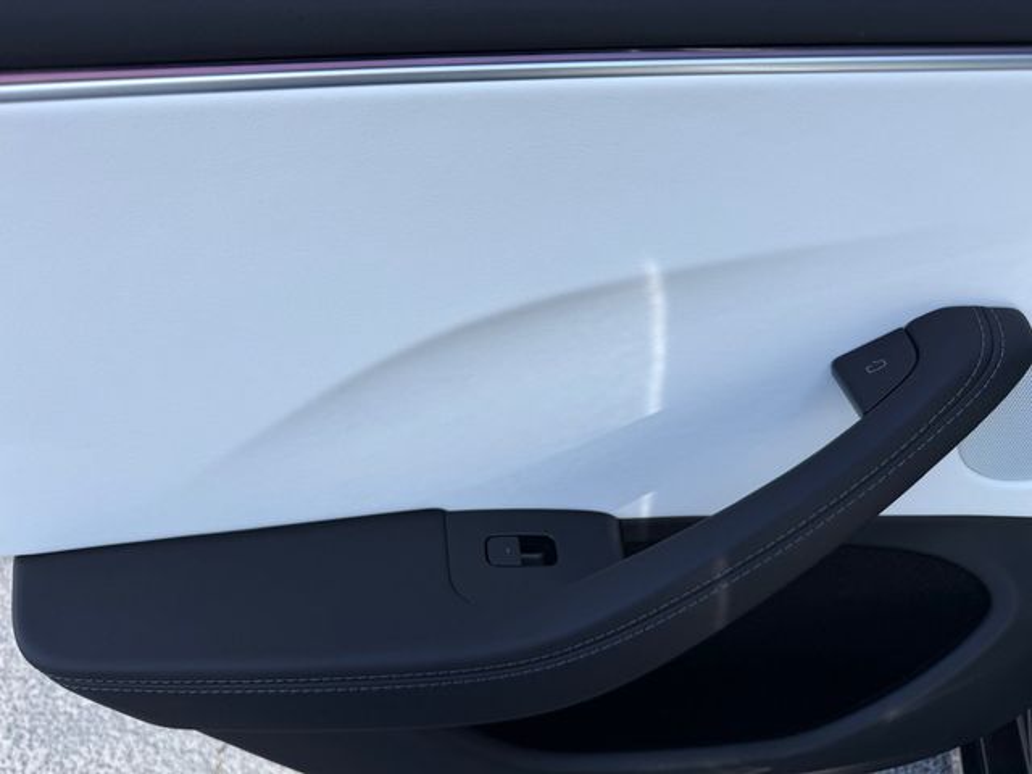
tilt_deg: -35.7
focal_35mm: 24
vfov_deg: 56.8
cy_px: 387
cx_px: 516
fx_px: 716
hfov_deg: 71.6
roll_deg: +3.6
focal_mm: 6.76
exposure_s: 1/1314
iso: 80
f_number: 1.78
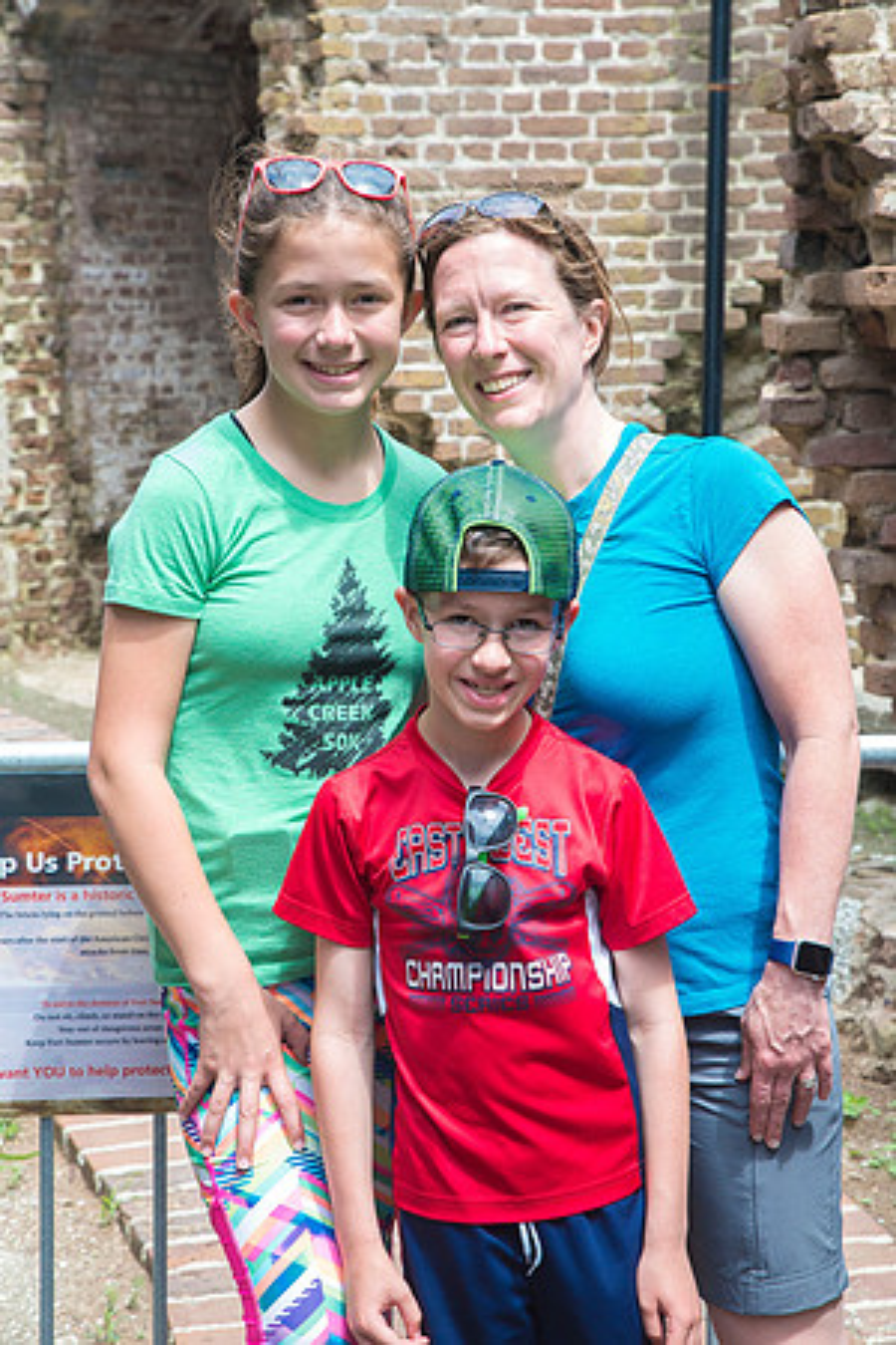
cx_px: 448
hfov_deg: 19.5
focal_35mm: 70
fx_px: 2613
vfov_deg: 28.8
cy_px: 672
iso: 800
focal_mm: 70
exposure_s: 1/320
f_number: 10
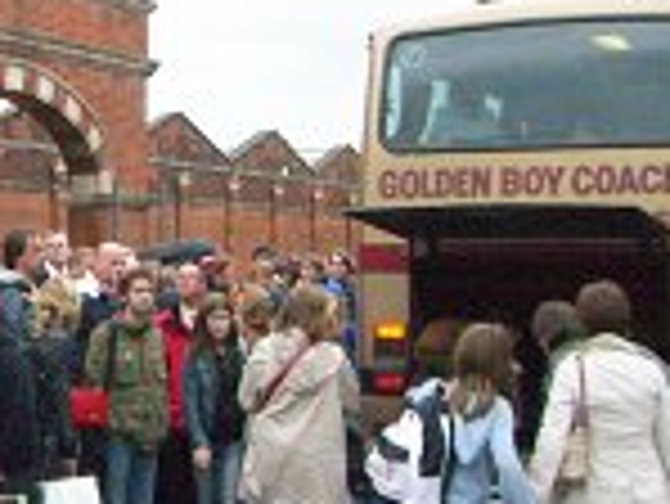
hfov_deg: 21.4
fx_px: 1724
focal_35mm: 89
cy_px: 243
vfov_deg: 16.6
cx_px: 31
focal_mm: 6.2
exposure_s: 1/200
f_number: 4.3
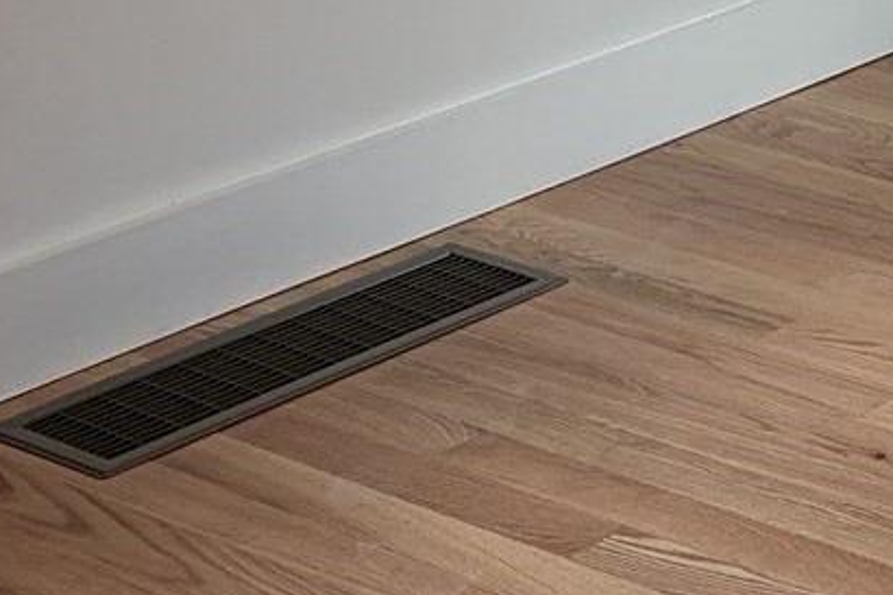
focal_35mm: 135
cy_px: -769
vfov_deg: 9.2
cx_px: 1335
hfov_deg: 14.2
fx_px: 3347
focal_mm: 5.96
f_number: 1.6
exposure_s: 1/399
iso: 50
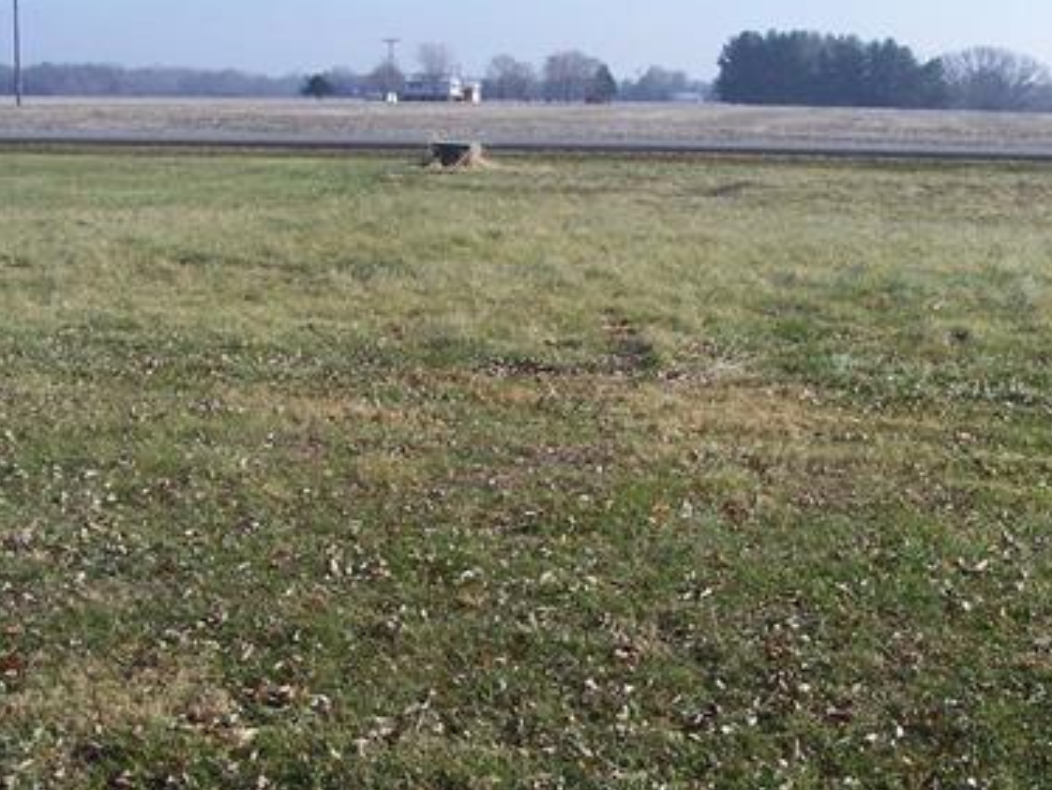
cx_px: 762
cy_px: 399
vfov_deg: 22.6
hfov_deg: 29.4
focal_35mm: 65
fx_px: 1977
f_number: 4
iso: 80
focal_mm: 6.3
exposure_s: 1/750
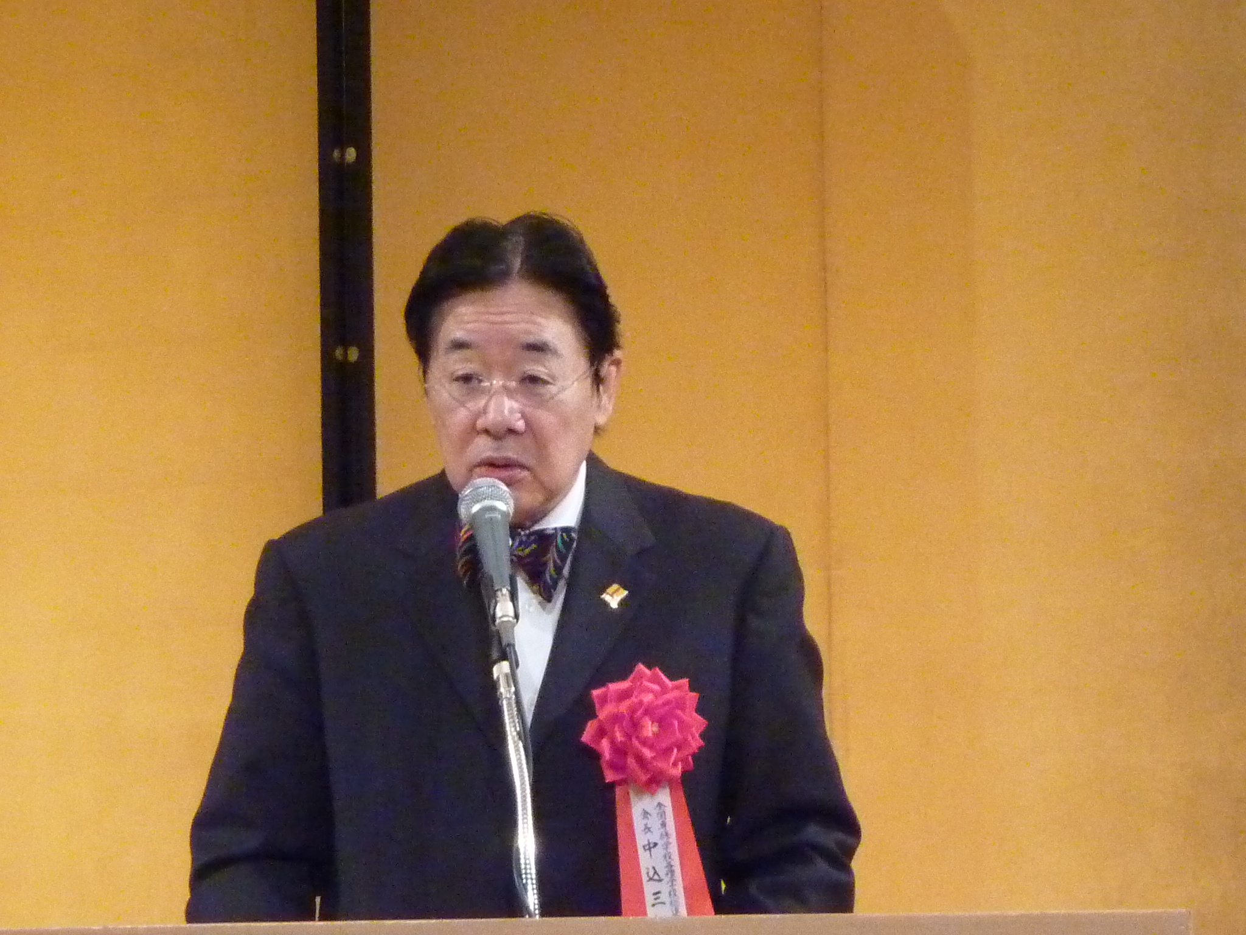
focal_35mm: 502
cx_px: 623
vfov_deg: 3.0
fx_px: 18069
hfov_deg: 3.9
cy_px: 468
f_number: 4.8
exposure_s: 1/50
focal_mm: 45.7
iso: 800
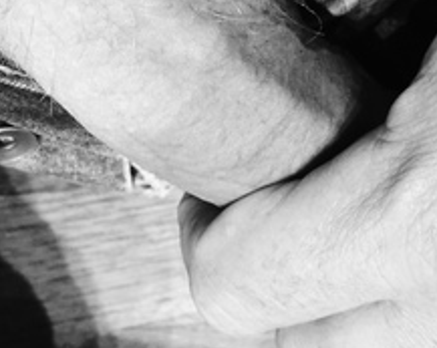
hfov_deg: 29.4
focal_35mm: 64
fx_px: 827
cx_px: 298
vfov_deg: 23.7
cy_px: 213
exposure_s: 1/8
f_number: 2.2
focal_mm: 4.15
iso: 125
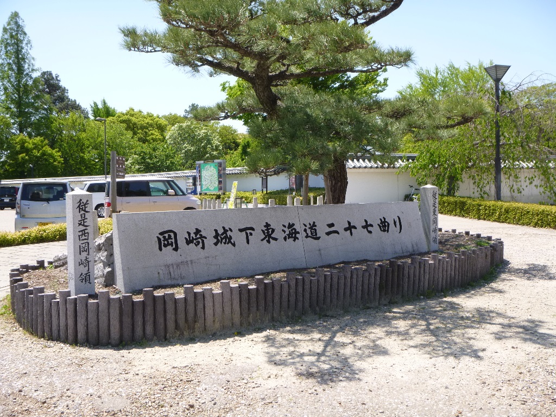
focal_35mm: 36
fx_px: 578
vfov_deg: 39.7
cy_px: 208
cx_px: 278
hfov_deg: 51.4
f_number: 4.4
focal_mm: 6.4
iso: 100
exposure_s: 1/250
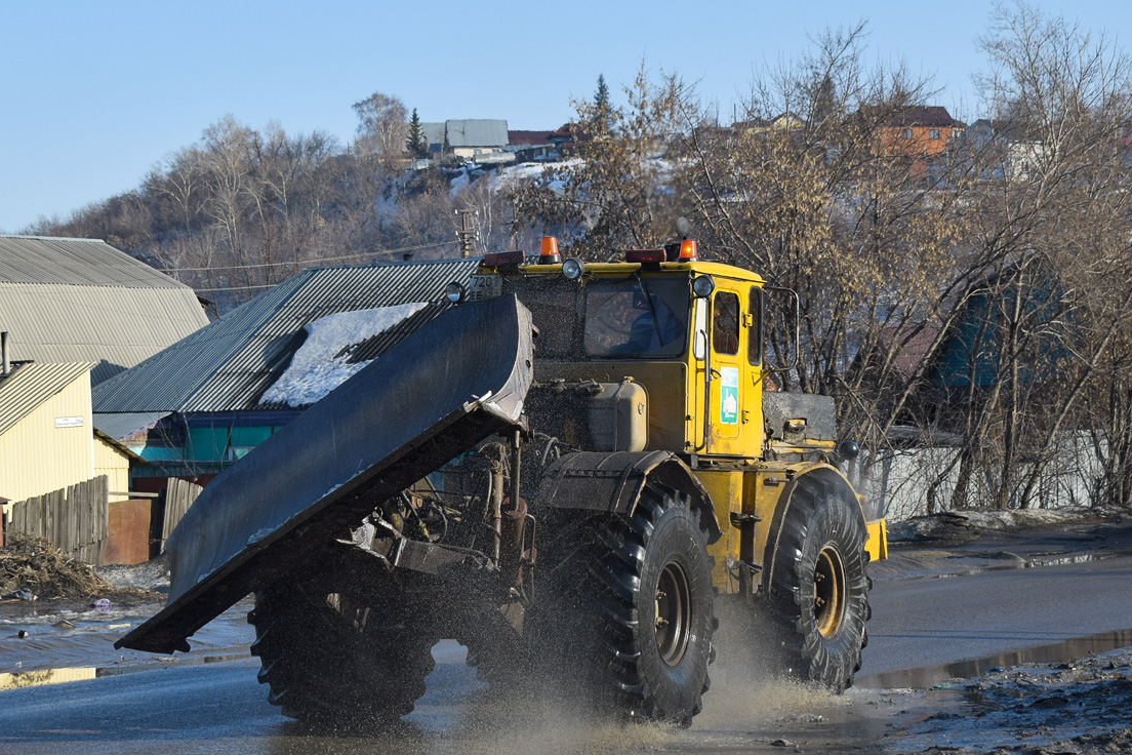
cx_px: 543
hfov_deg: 27.0
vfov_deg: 18.2
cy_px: 394
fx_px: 2358
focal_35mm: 75
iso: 200
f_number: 6.3
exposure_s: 1/800
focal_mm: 46
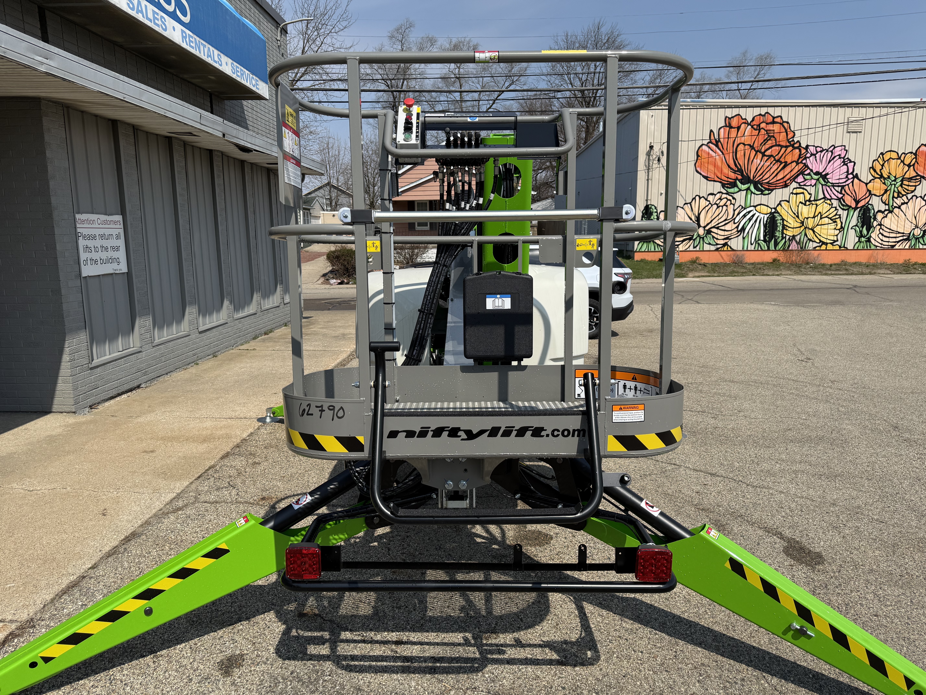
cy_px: 348
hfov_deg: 71.6
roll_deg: +0.7
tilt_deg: -8.9
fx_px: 642
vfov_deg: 56.8
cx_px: 463
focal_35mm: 24
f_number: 1.78
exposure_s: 1/6173
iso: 80
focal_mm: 6.76
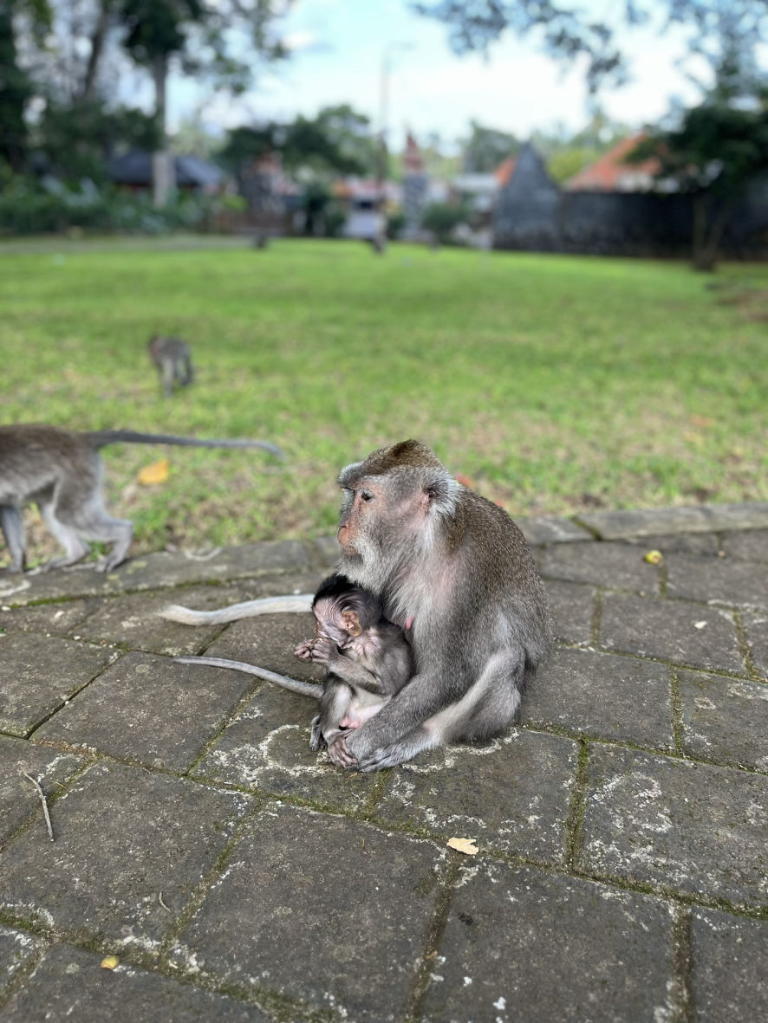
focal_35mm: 26
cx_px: 384
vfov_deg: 67.3
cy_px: 512
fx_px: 769
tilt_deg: -21.9
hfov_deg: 53.1
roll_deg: -0.3
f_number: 1.6
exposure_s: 1/164
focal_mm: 5.1
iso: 50
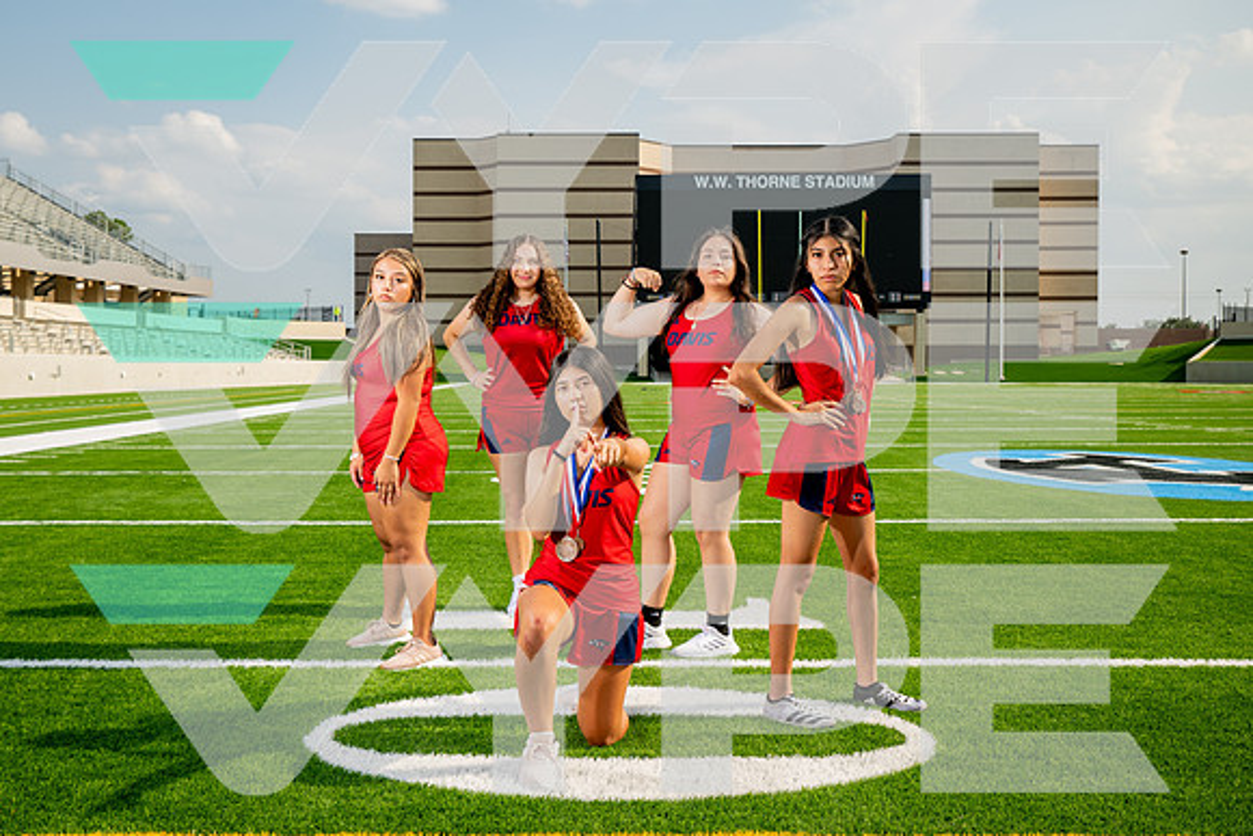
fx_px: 1373
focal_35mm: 39
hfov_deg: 49.0
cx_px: 567
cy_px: 378
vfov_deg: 33.8
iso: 100
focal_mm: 36
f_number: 7.1
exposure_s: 1/400
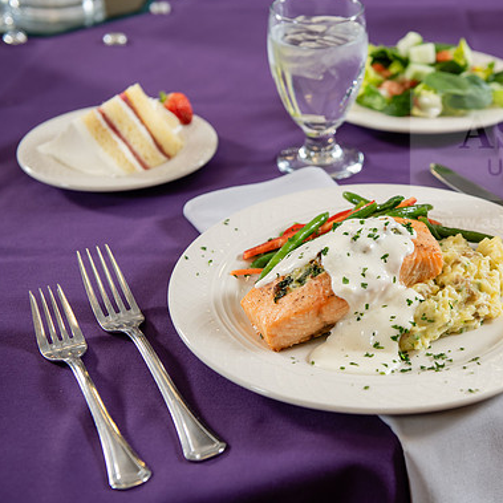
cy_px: 250
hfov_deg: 26.2
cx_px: 370
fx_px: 1069
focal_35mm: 65
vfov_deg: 26.5
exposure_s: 1/200
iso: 400
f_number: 4
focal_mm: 50
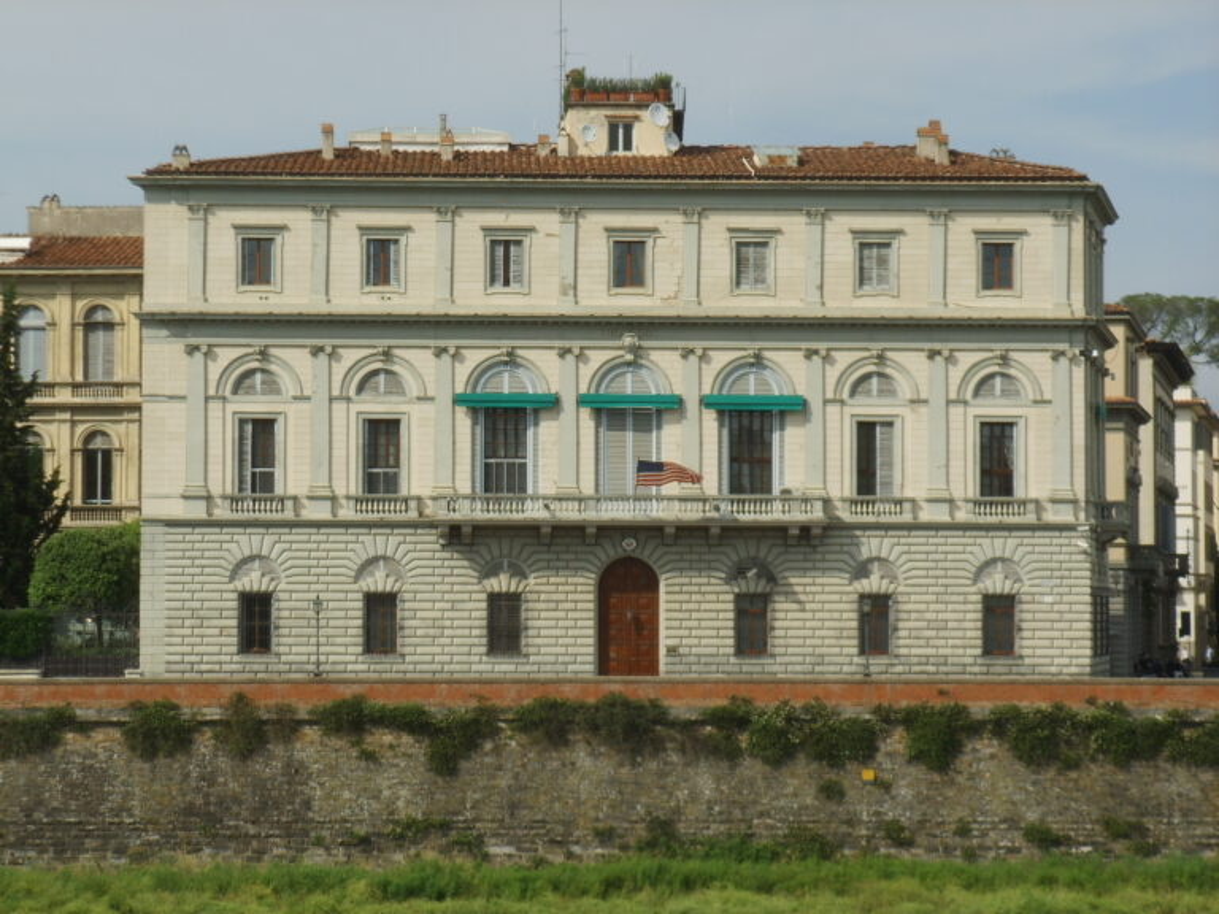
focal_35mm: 117
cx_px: 610
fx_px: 4120
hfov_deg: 16.8
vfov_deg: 12.7
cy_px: 457
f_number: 8
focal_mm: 19.8
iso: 50
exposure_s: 1/250
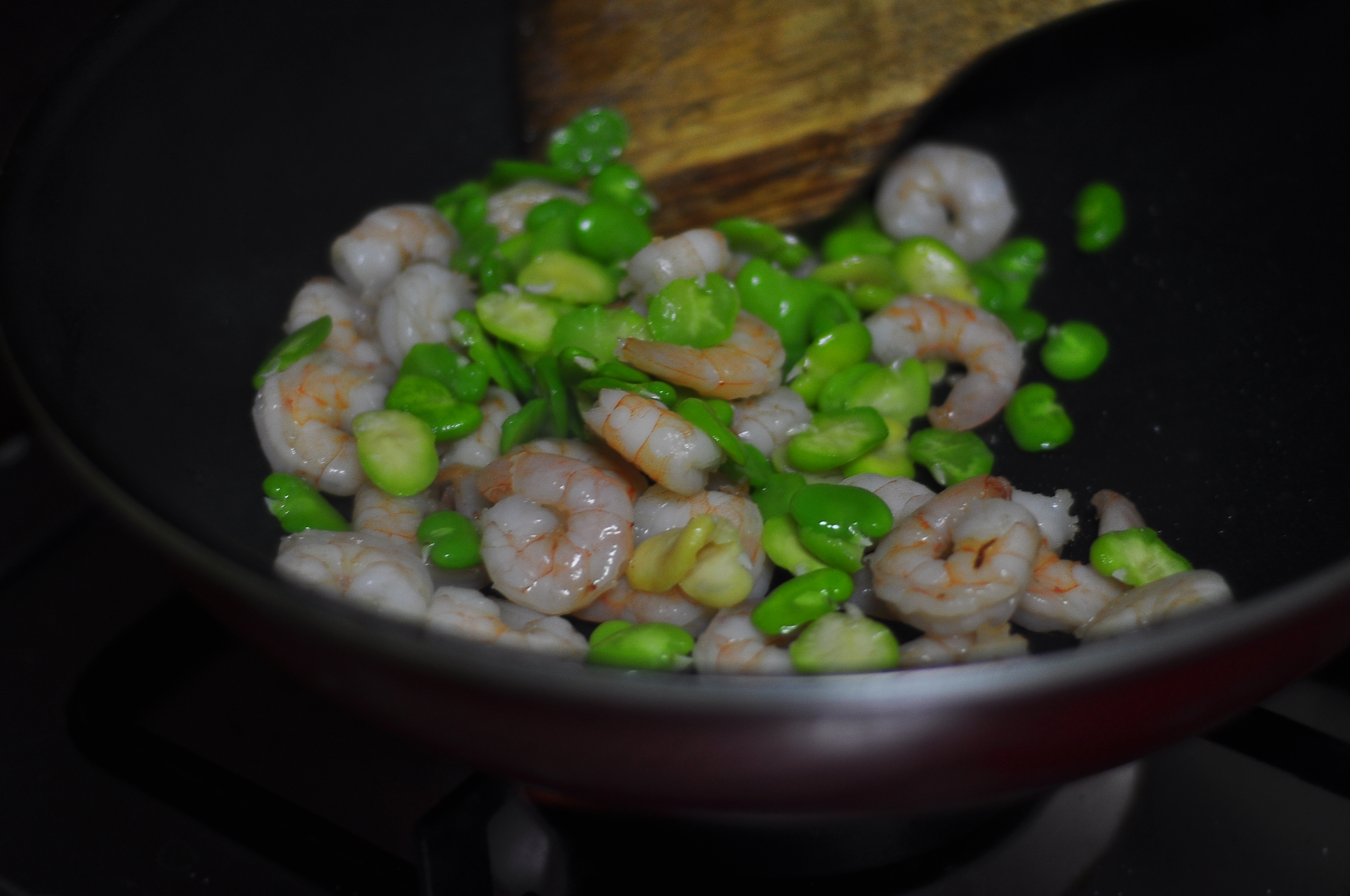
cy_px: 448
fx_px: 2809
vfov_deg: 18.1
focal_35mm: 75
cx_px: 675
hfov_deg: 27.0
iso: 200
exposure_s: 1/40
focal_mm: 50
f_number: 2
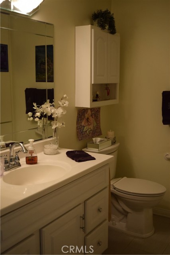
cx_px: 85
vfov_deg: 45.0
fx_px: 308
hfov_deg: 30.9
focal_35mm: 44
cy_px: 128
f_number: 4.2
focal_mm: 29
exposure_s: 1/80
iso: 400
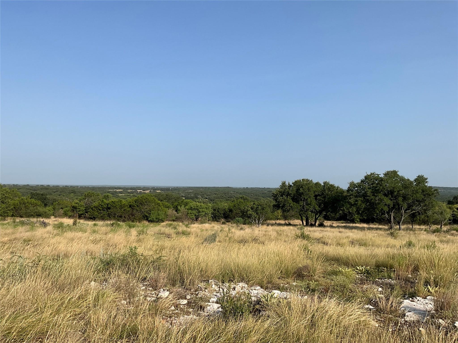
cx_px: 229
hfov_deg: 61.7
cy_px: 172
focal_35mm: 29
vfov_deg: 48.2
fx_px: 384
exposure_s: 1/2427
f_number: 1.8
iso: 25
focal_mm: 3
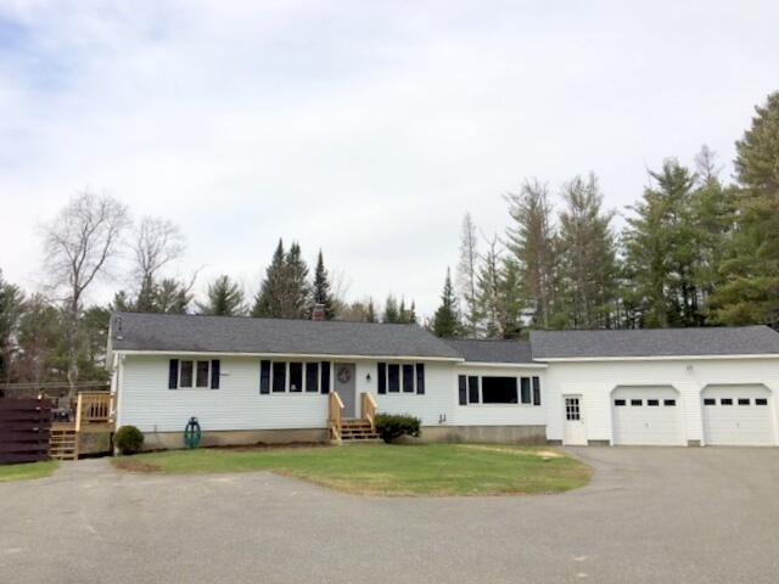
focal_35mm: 29
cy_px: 292
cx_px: 390
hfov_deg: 61.7
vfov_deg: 48.2
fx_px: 653
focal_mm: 4.15
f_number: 2.2
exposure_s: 1/2262
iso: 25
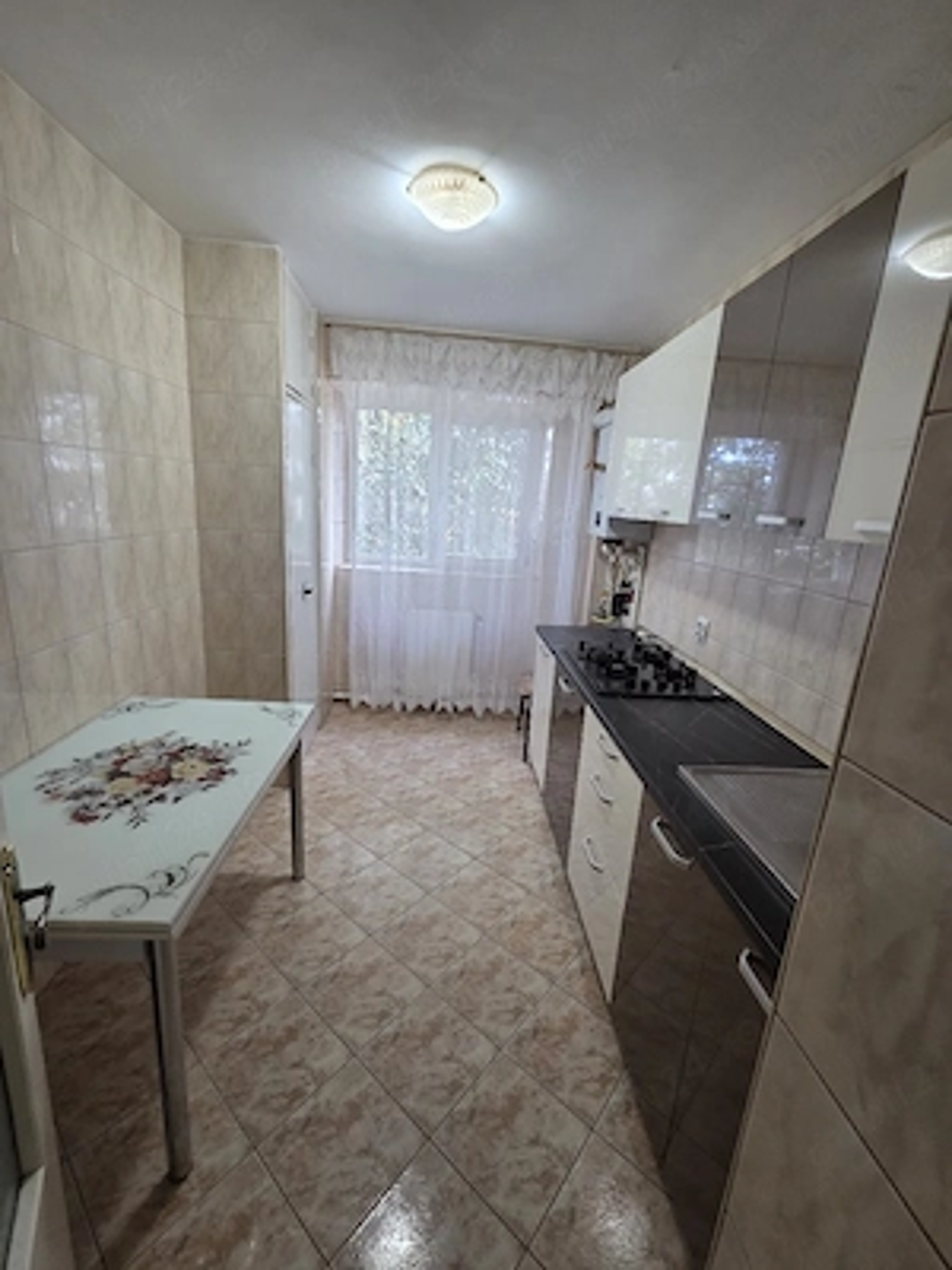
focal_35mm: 13
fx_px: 477
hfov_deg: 89.9
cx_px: 476
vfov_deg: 106.2
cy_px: 635
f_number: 2.2
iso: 200
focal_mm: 2.2
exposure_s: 1/50.3
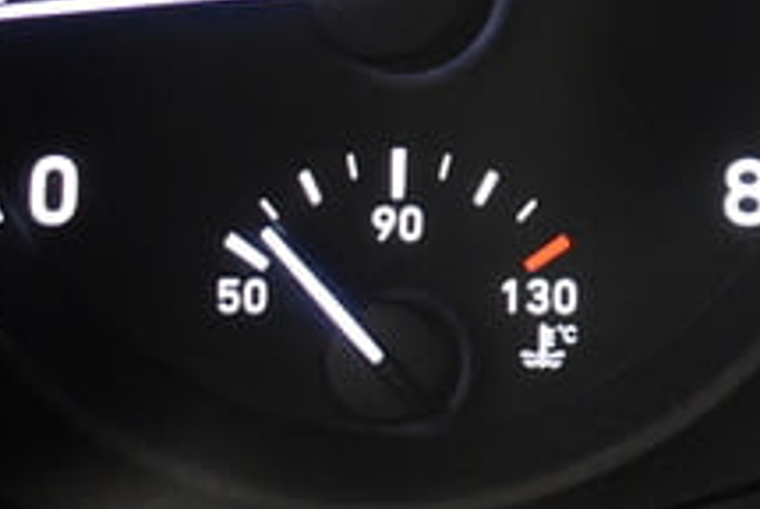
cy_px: -78
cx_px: 1283
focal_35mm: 151
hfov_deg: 12.6
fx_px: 3192
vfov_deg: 9.0
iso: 4000
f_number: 4
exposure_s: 1/80
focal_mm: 24
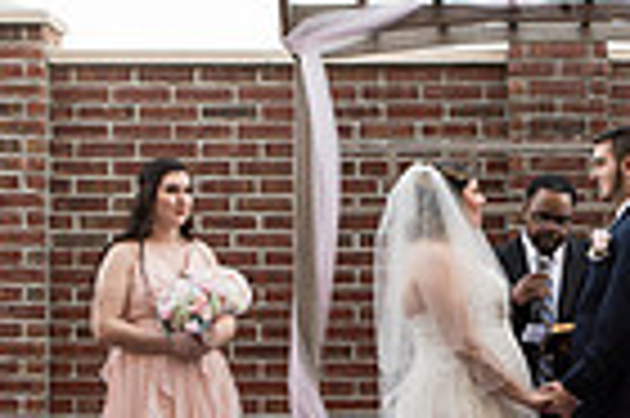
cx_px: 477
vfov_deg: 9.4
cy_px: 425
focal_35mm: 145
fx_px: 2535
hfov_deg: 14.1
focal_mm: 35
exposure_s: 1/200
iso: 100
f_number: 3.5
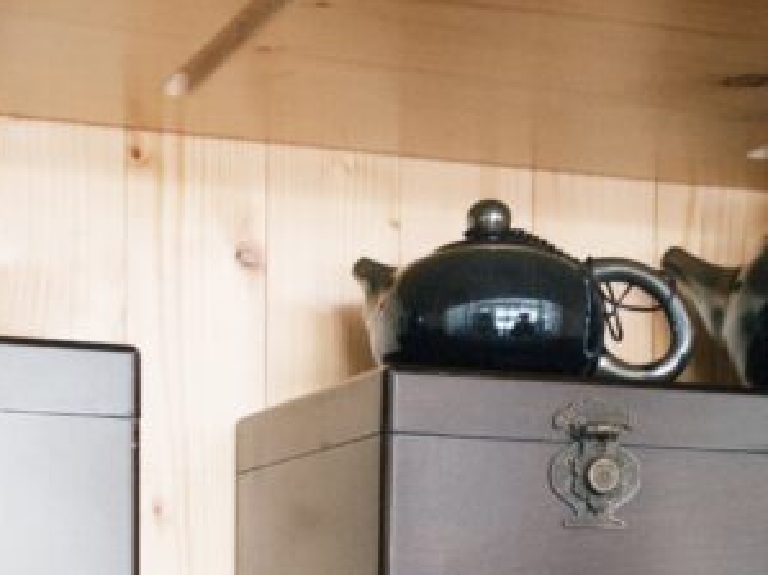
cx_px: 275
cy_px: 814
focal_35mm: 89
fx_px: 1974
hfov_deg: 22.0
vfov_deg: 15.5
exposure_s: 1/121
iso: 125
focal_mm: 5.1
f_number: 1.6
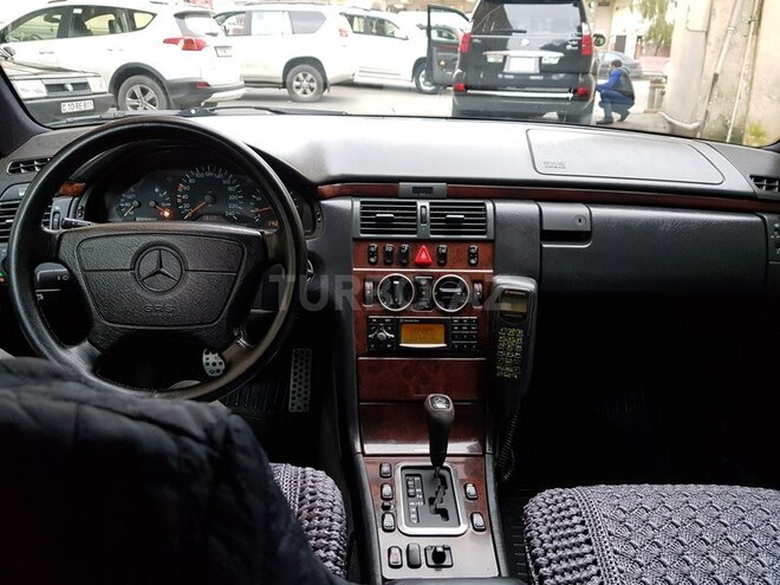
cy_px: 292
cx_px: 390
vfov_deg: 53.1
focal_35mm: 26
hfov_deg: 67.3
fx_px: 586
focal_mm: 4.2
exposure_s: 1/40
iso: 160
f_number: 1.7
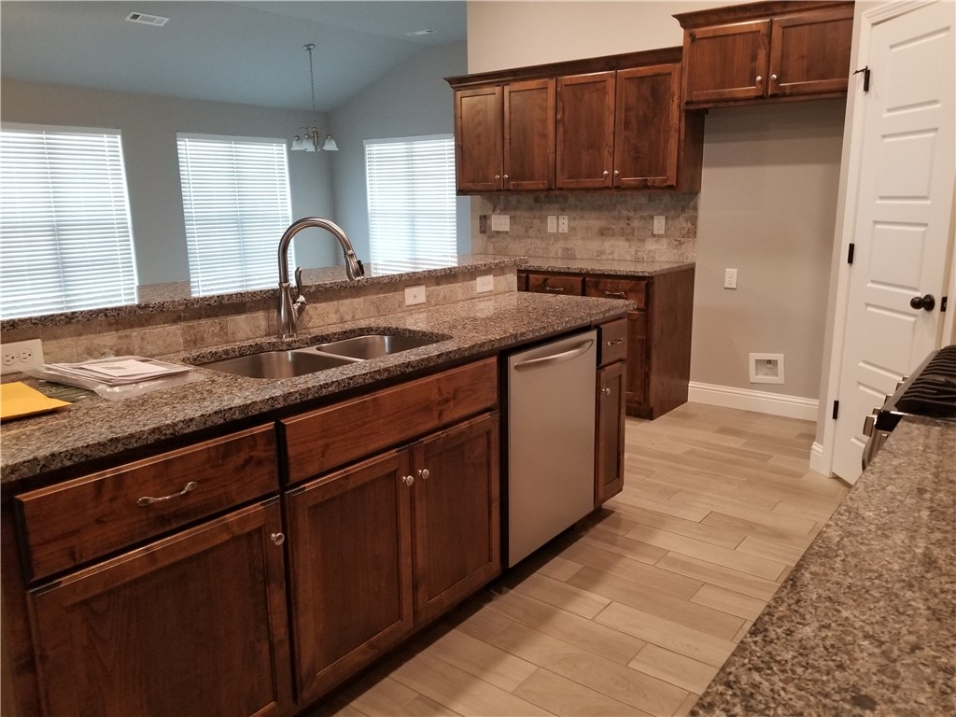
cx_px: 478
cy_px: 358
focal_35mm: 26
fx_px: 718
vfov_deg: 53.1
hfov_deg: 67.3
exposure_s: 1/30
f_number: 1.7
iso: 200
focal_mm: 4.3
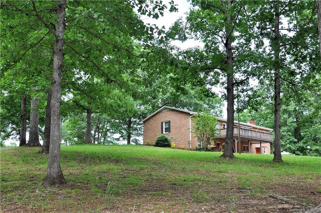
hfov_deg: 59.6
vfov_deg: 41.6
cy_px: 106
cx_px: 160
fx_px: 280
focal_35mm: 32
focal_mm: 21
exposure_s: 1/200
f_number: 6.3
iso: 200
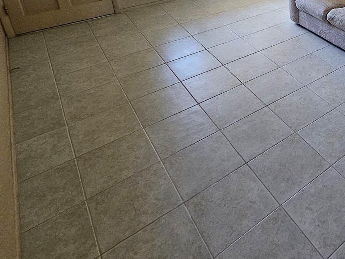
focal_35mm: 30
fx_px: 299
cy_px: -4
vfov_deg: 40.5
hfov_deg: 48.4
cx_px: 351
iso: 400
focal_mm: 2.2
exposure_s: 1/77.4
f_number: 2.2
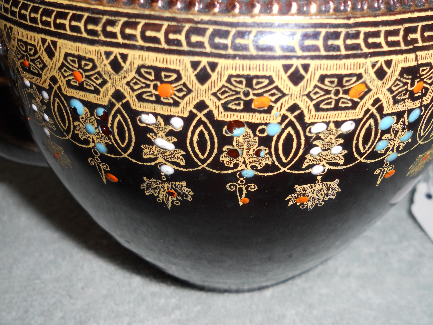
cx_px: 216
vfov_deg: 44.2
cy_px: 162
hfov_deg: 56.8
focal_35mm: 32
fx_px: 400
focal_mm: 5.8
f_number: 8.8
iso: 80
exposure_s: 1/25
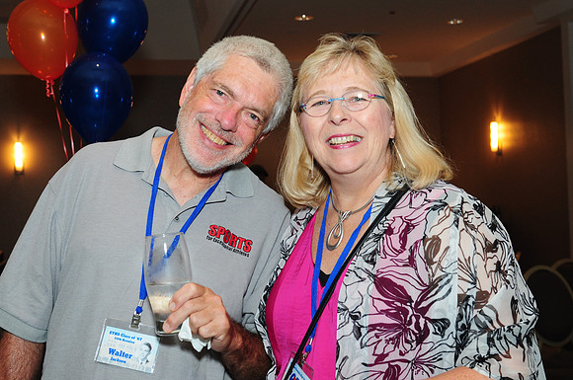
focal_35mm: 48
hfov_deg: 41.2
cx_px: 286
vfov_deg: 28.0
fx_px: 763
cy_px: 190
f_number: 5
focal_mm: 32
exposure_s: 1/60
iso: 500
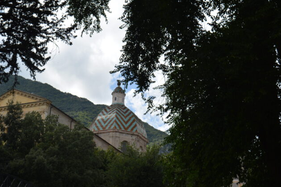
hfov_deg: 27.6
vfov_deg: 18.7
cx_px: 111
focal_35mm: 73
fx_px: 570
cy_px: 78
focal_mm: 40
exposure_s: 1/320
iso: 125
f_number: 9
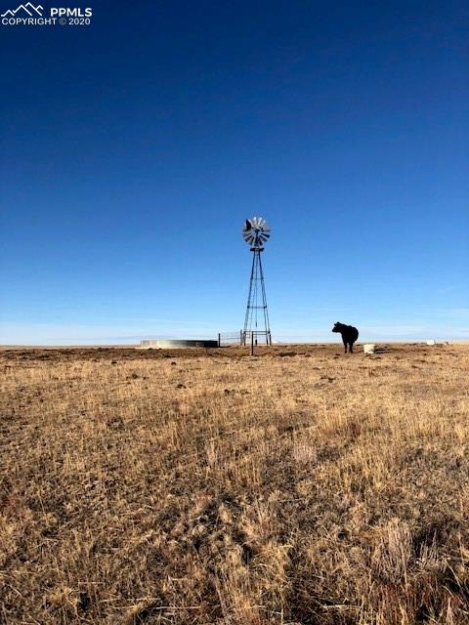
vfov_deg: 63.4
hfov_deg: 49.7
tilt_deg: +5.0
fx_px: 506
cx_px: 234
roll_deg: -1.0
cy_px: 312
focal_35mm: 28
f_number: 1.8
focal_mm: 4
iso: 20
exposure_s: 1/1779
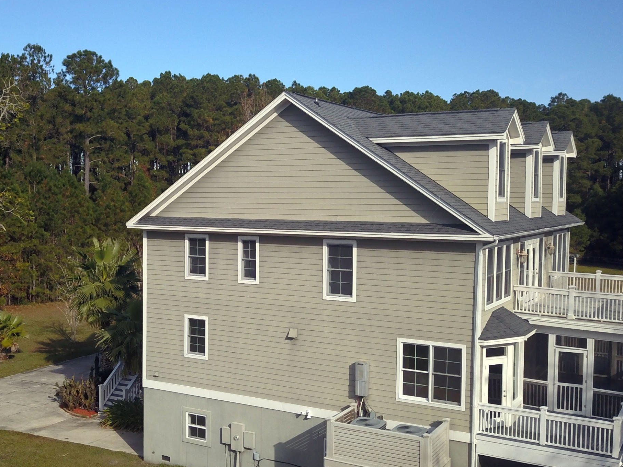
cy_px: 234
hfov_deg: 43.5
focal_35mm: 43
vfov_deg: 33.6
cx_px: 228
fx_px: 774
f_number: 2.2
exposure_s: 1/60
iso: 100
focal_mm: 4.7
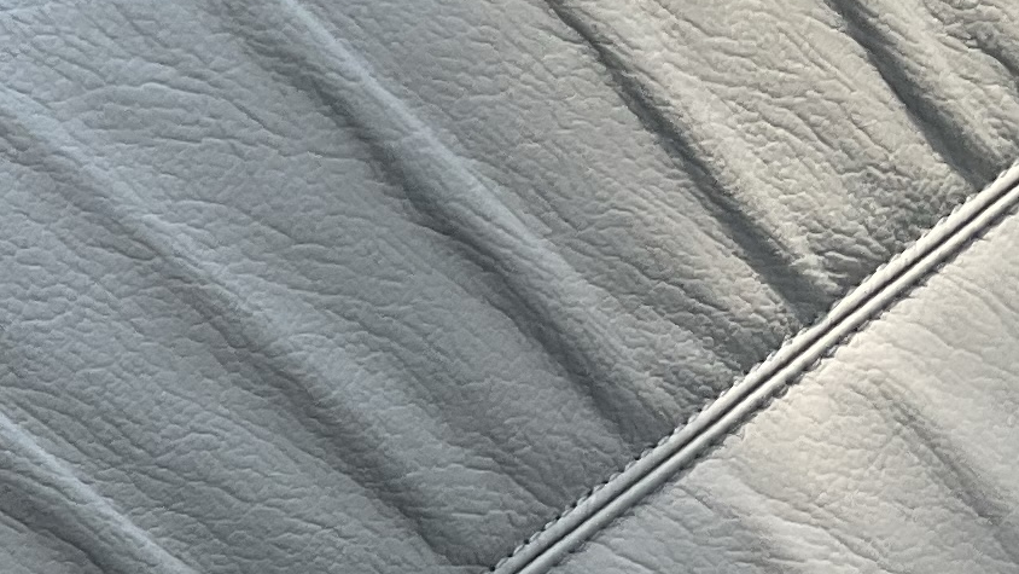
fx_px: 4081
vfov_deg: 7.0
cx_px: 316
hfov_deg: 14.2
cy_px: 1898
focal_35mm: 151
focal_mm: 3
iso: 20
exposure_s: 1/100
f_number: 1.8
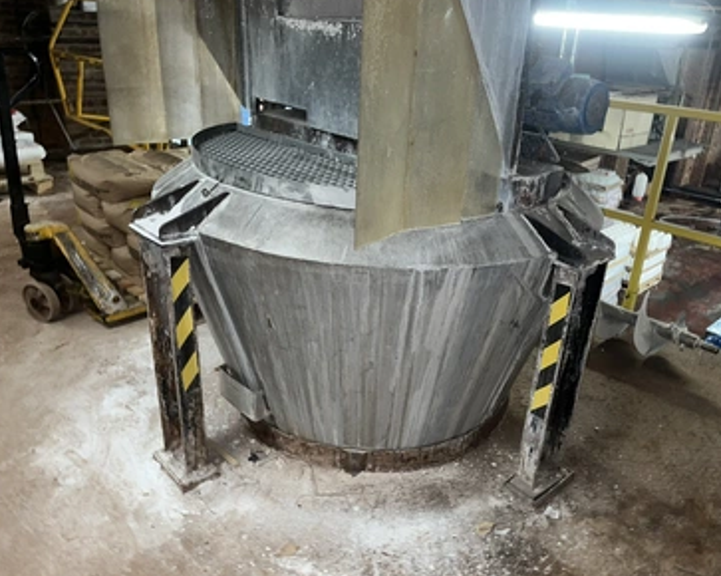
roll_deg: -5.2
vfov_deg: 51.5
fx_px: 597
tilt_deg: -24.2
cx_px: 383
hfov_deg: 62.2
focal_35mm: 28
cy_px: 284
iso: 100
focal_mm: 5.1
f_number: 1.6
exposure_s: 1/13
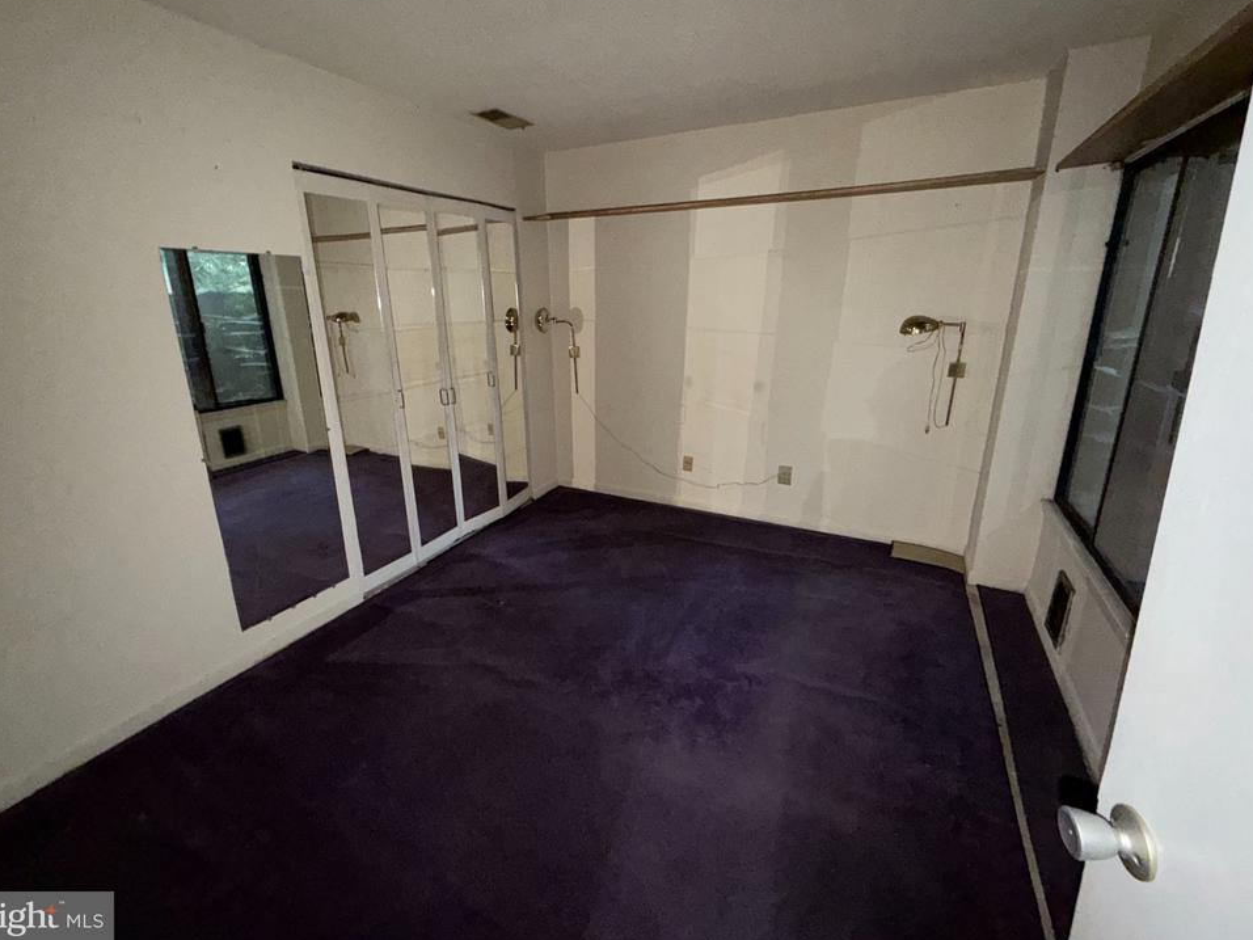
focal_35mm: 15
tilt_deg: -16.3
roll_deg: +1.1
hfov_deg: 98.2
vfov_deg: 81.7
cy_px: 442
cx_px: 621
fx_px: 543
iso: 400
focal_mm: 2.22
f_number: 2.2
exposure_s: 1/26
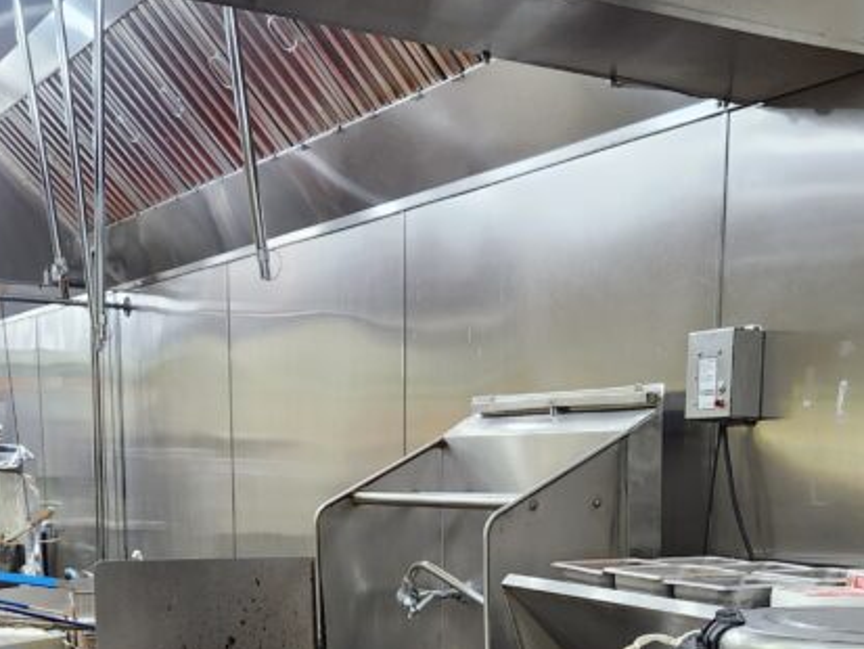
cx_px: 550
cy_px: 745
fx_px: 1423
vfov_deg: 23.8
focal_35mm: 57
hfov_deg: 33.6
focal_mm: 5.4
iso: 400
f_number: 1.8
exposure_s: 1/120
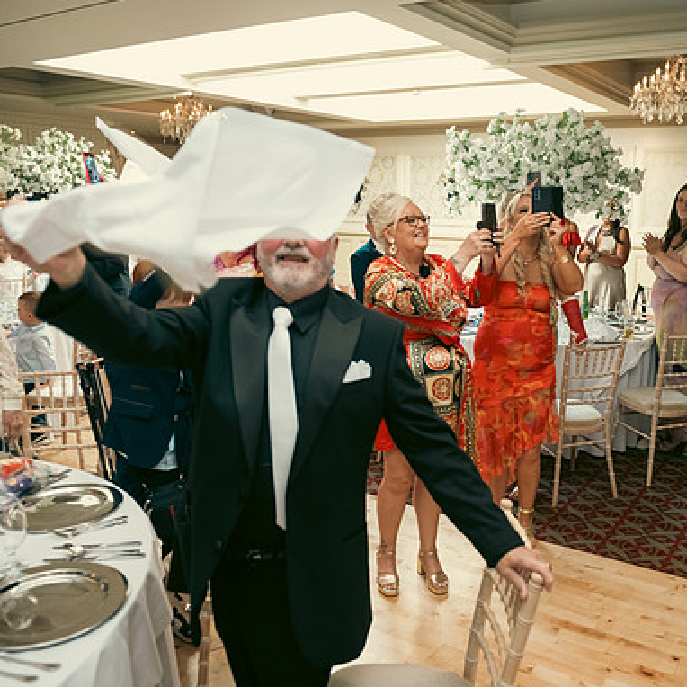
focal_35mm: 31
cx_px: 423
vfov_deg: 52.5
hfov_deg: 52.1
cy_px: 344
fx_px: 696
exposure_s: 1/160
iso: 800
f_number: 3.5
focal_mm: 24
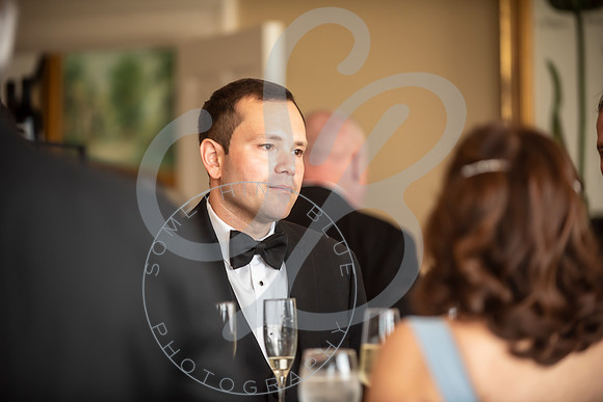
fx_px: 2932
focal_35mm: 175
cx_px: 302
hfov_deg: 11.7
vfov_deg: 7.9
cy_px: 201
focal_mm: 175
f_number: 2.8
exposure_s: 1/250
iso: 250
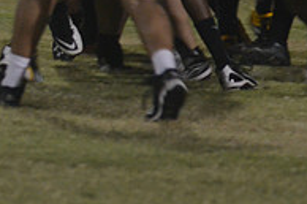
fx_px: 7626
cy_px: -84
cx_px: 40
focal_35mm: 895
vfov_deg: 1.5
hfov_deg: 2.3
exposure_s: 1/160
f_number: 5.6
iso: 3200
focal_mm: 200
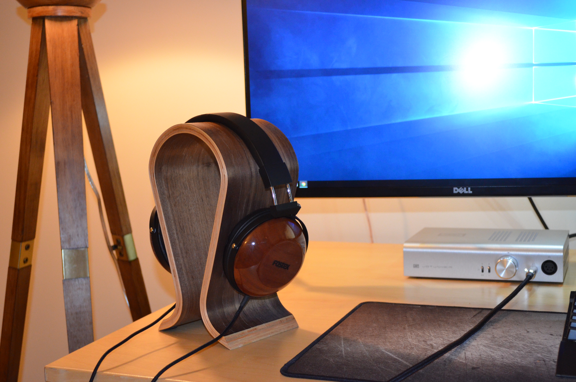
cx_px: 288
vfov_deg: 25.6
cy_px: 191
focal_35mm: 52
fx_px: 838
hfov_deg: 37.9
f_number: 5
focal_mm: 35
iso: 2000
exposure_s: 1/60
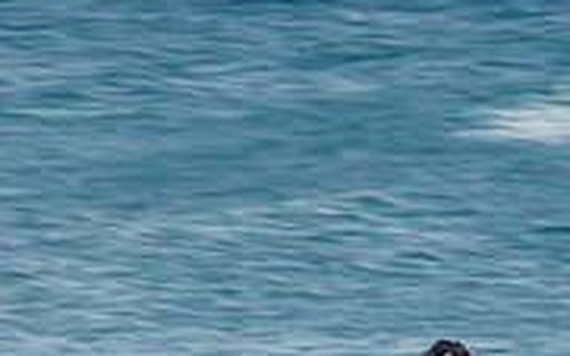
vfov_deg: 0.6
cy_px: 597
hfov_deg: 0.9
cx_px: 476
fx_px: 36572
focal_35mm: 2355
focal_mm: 480
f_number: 20
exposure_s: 1/25
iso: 100
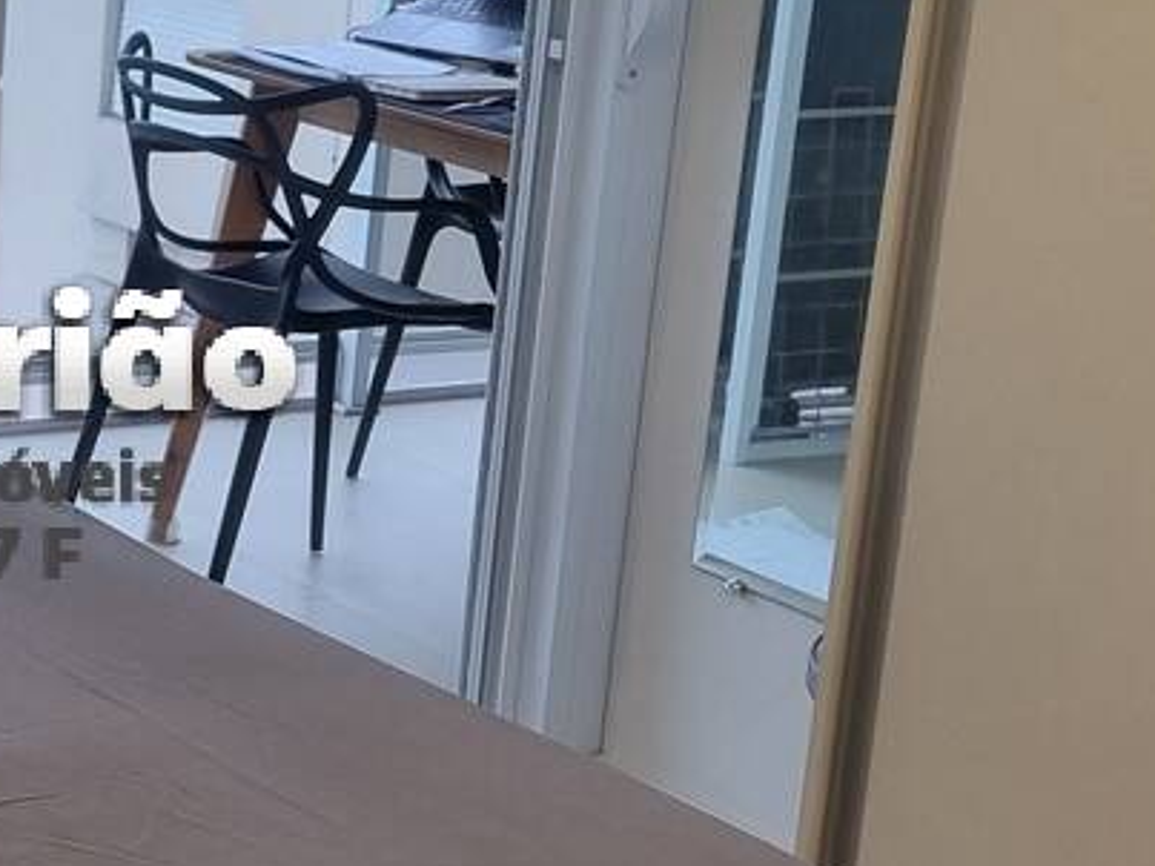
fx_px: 3102
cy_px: 413
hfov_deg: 19.4
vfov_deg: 15.9
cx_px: -364
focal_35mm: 93
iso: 100
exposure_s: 1/120
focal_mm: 5.4
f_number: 1.8
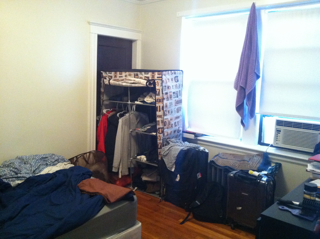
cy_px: 120
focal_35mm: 35
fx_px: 323
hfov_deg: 52.7
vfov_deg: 40.6
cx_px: 160
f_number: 2.8
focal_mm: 3.85
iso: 640
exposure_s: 1/15
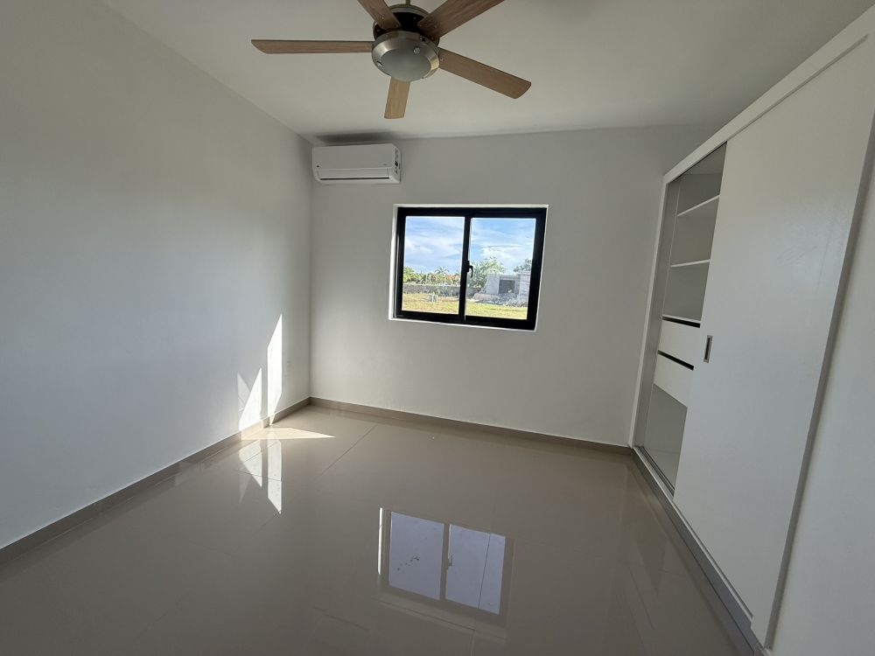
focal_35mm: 14
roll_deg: -3.3
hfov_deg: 102.1
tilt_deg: -5.9
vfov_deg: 85.7
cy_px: 328
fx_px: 354
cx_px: 438
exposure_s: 1/658
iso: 64
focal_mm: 2.22
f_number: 2.2
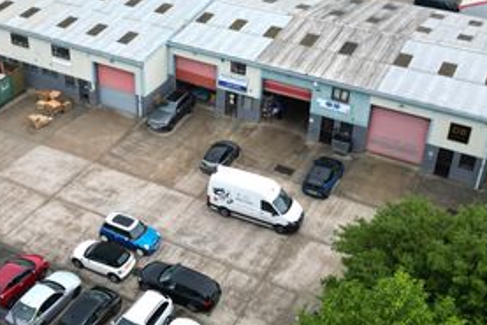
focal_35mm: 36
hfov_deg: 52.7
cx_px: 190
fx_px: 487
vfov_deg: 36.6
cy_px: 114
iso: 130
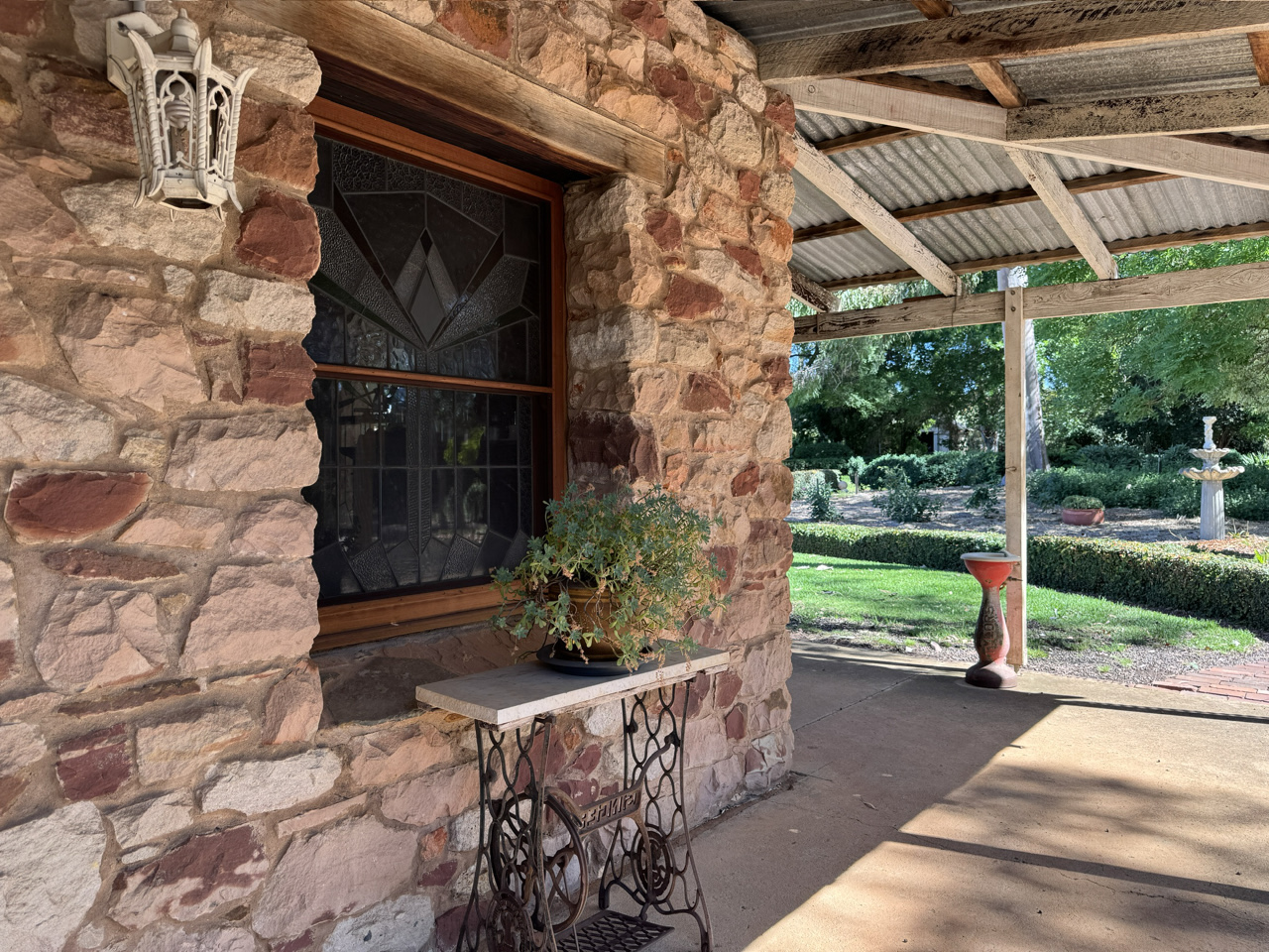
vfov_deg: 56.8
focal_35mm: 24
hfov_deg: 71.6
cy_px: 476
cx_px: 634
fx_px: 880
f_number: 1.78
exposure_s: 1/264
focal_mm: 6.76
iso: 80
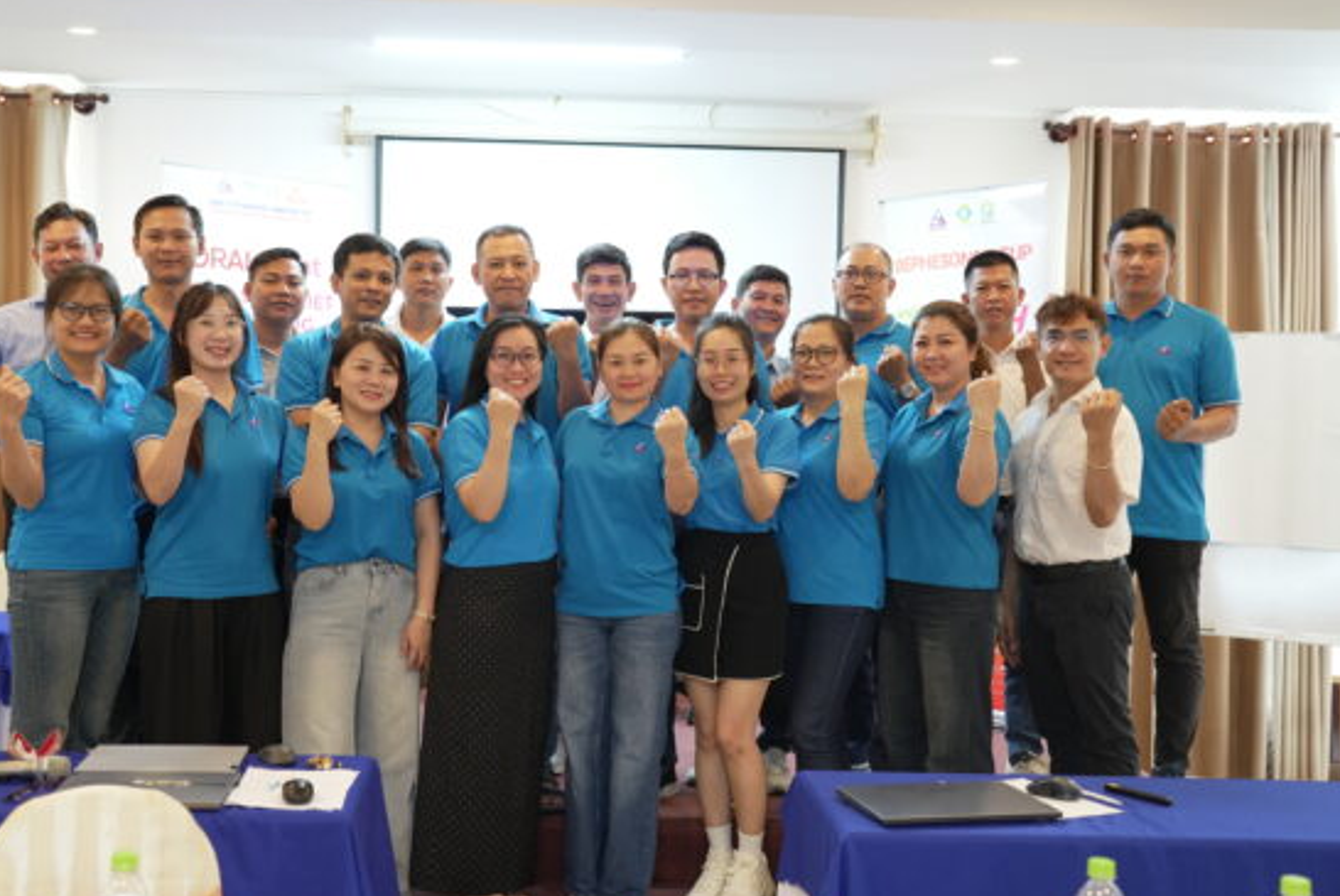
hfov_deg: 47.2
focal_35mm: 41
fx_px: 1527
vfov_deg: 32.7
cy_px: 414
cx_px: 577
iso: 400
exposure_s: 1/20
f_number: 3.5
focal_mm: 35
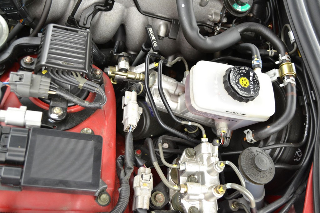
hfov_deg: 49.6
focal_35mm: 39
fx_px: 347
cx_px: 160
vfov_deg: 34.2
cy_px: 106
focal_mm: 26
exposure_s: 1/15
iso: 1000
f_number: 4.2
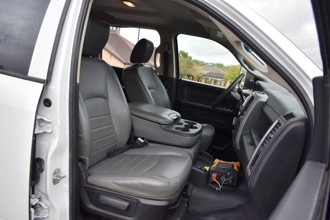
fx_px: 248
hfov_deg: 67.4
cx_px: 165
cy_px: 110
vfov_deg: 48.0
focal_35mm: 27
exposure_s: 1/250
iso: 400
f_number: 3.5
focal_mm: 18
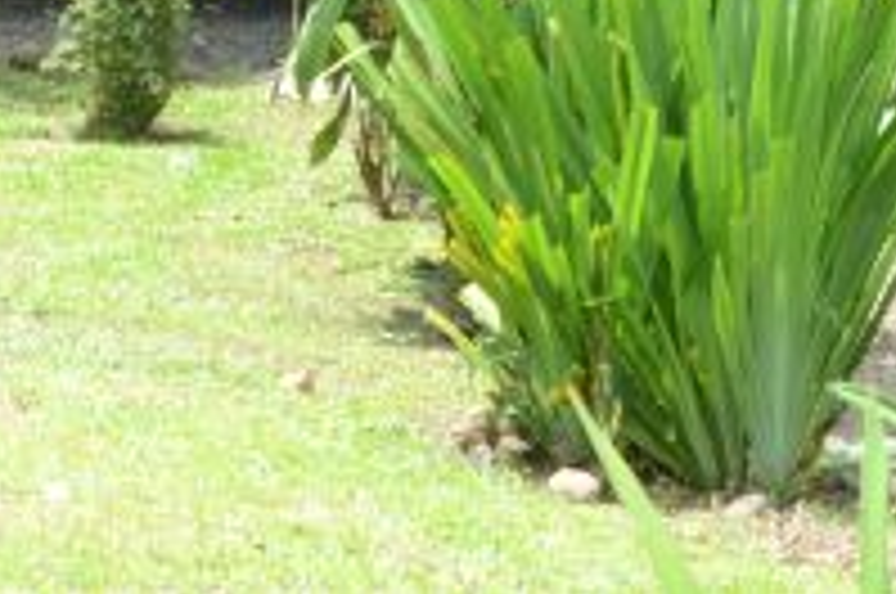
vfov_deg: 6.8
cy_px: -668
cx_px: -54
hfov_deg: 10.6
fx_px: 4771
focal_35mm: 192
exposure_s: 1/200
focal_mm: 30
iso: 200
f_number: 7.1
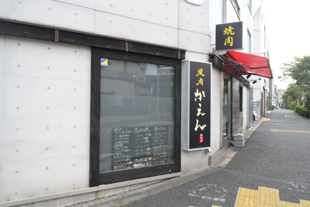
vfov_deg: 44.3
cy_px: 104
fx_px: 254
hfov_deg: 62.8
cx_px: 155
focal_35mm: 30
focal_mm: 29.5
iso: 200
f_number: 7.1
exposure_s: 1/125
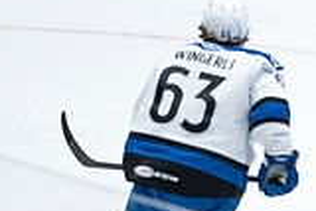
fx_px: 7380
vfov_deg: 1.6
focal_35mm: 840
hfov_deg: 2.4
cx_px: 518
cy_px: -107
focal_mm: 200
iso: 1250
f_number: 2.8
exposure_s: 1/1000
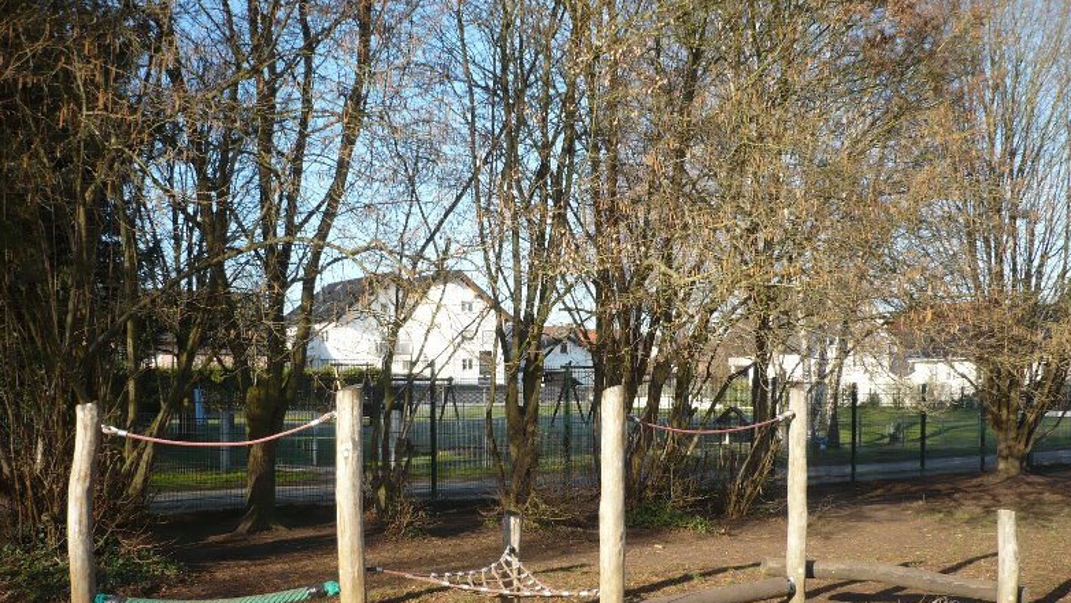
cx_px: 538
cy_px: 408
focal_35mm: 39
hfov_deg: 51.6
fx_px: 1108
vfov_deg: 30.2
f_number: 2.8
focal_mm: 5.8
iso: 100
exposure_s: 1/500
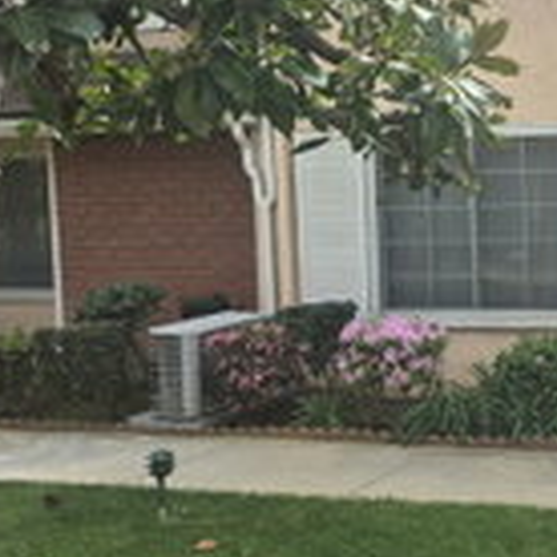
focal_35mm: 63
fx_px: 1147
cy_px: 250
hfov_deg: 24.4
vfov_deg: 27.3
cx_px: 688
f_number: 1.8
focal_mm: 5.4
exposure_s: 1/962
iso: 25
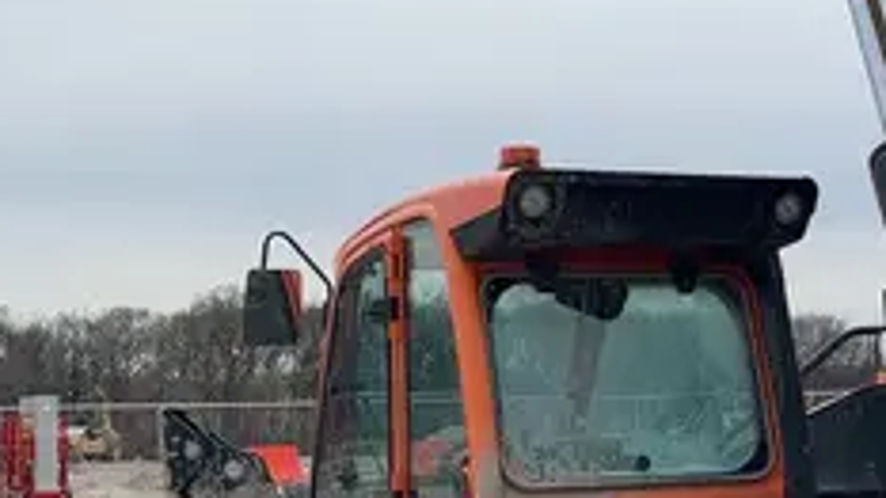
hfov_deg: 23.3
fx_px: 2091
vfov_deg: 13.5
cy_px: 393
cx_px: 810
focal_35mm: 89
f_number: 1.8
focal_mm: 4.25
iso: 25
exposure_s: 1/4098
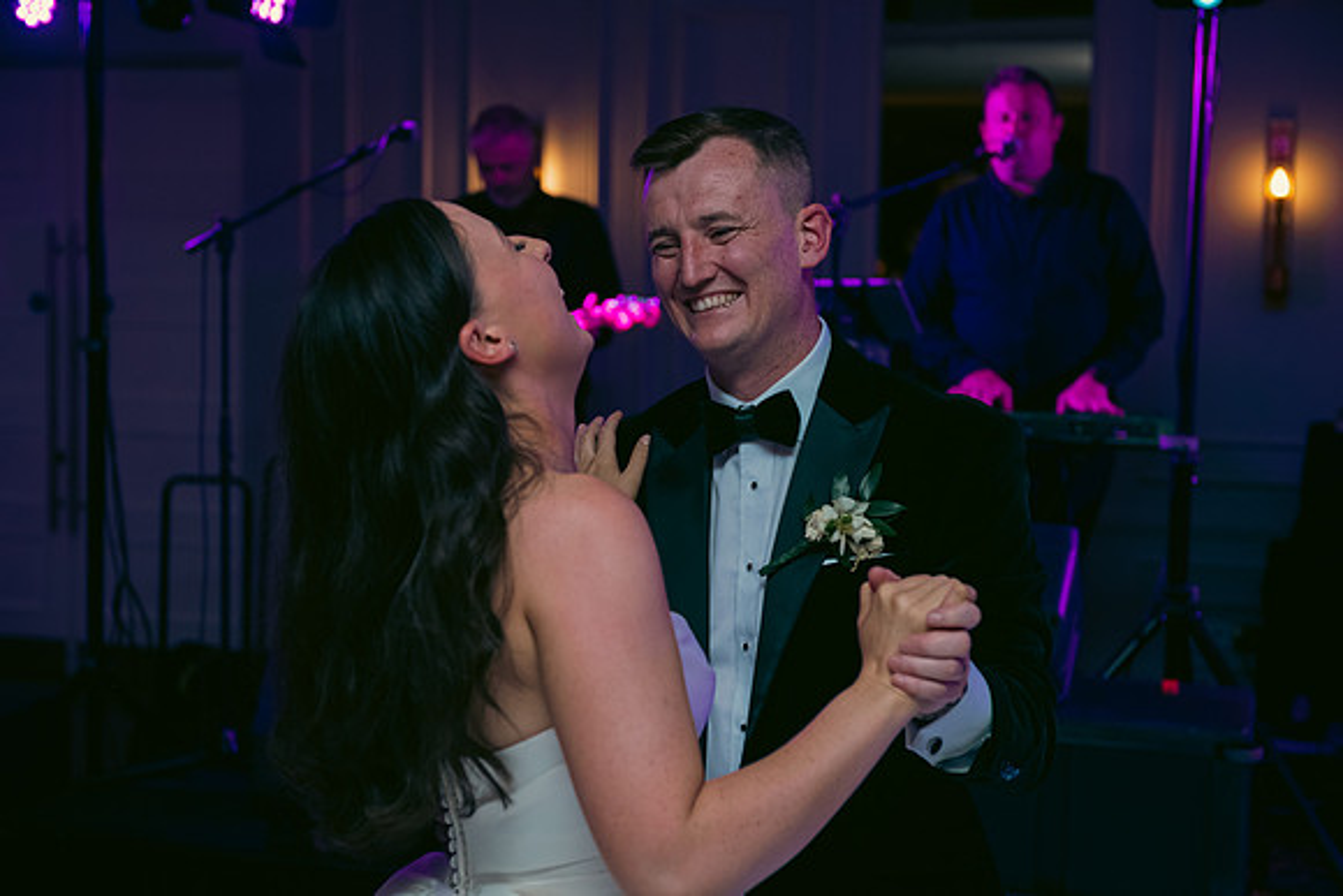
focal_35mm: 56
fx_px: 2090
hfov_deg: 35.6
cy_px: 448
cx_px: 672
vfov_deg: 24.2
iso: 800
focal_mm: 56
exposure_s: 1/160
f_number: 3.5
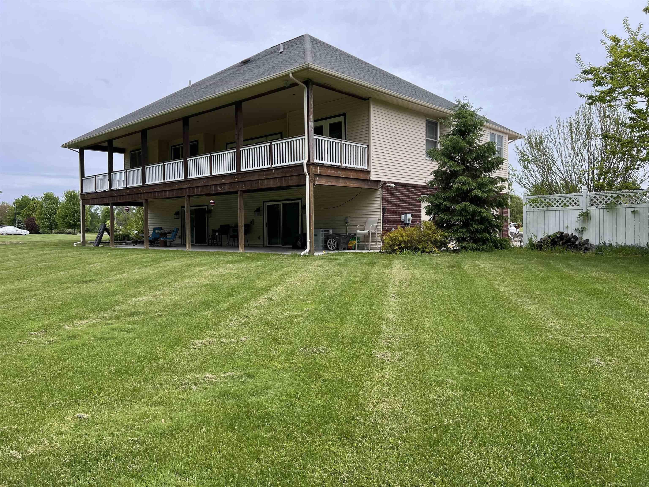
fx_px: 487
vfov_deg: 53.1
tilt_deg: -1.4
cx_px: 324
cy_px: 244
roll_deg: +1.4
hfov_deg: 67.3
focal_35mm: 26
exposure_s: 1/2632
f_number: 1.5
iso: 50
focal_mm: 5.7
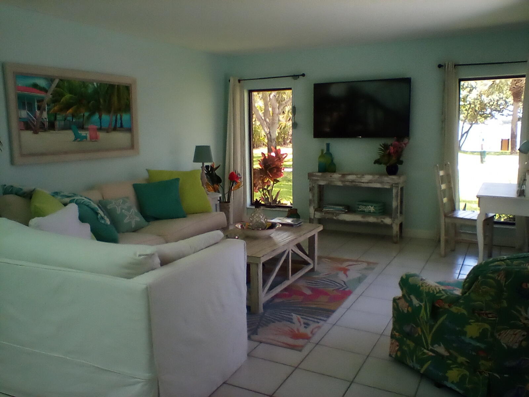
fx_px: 474
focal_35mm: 31
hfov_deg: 58.4
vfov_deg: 45.4
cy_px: 198
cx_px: 264
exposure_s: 1/30
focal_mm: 2.38
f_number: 2.4
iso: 113
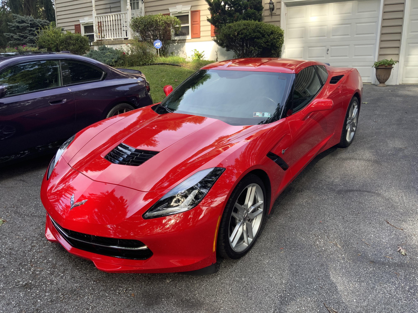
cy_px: 156
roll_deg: -0.6
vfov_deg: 48.2
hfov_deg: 61.7
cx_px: 209
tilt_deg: -13.4
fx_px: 350
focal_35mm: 29
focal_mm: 3
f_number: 1.8
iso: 20
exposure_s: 1/122
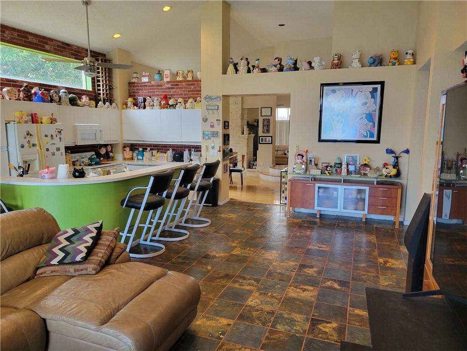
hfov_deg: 67.3
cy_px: 176
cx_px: 234
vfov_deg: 53.1
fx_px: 351
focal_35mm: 26
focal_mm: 5.4
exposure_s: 1/60
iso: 200
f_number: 1.8
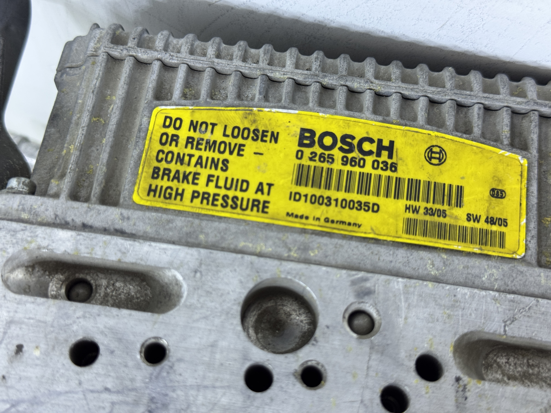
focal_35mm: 48
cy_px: 206
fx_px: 764
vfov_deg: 30.3
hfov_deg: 39.7
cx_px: 276
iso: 100
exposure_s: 1/50
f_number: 1.78
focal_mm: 6.76
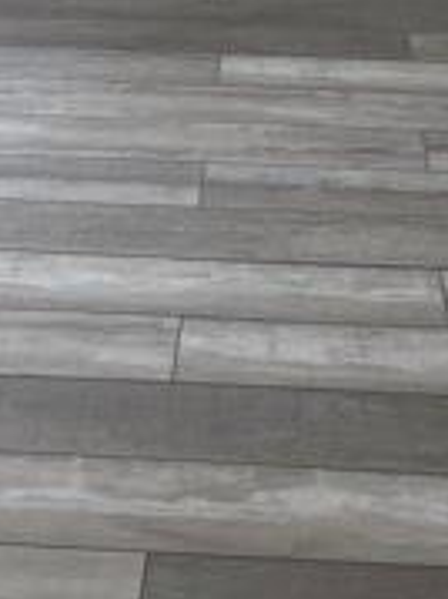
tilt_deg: -5.6
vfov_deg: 18.0
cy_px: -385
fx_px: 1607
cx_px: 211
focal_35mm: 93
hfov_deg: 15.9
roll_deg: +0.0
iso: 80
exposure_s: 1/120
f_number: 1.6
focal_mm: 5.1
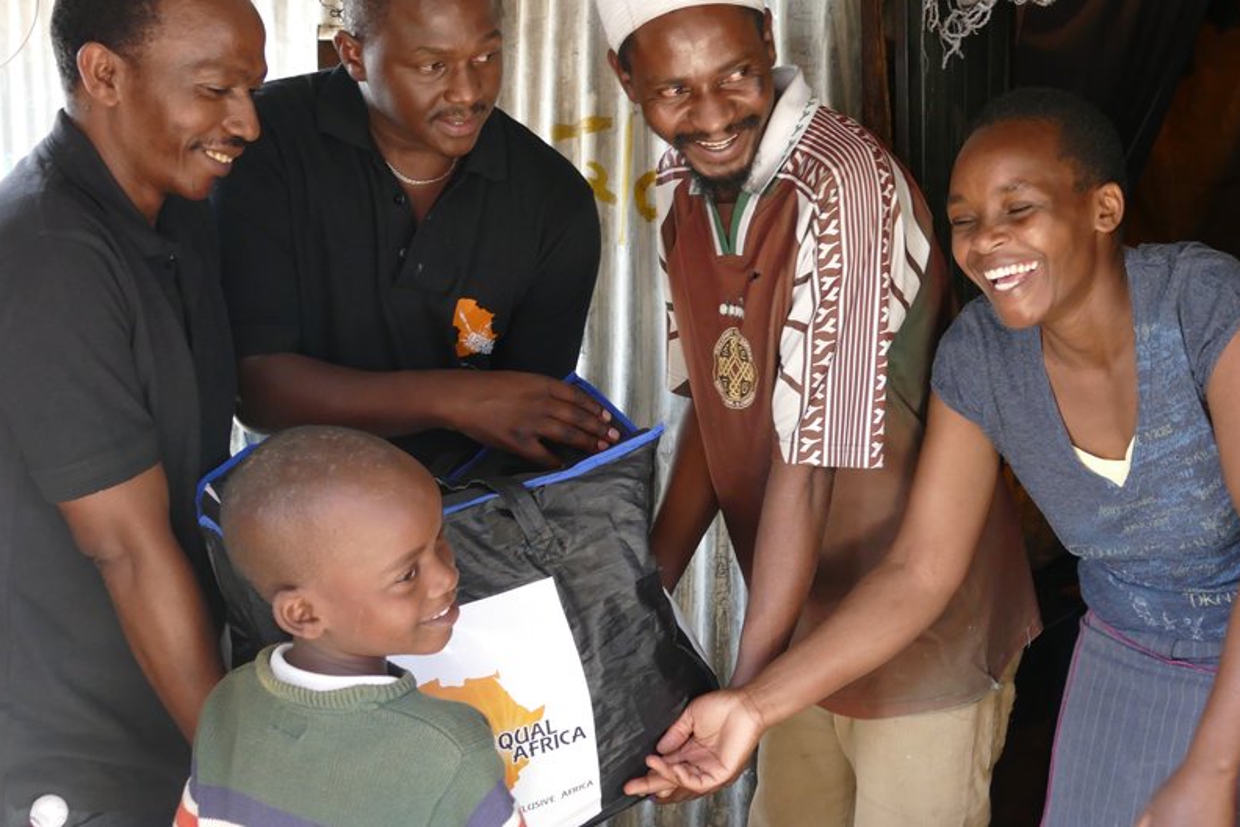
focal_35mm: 53
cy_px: 359
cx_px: 719
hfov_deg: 37.4
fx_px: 1825
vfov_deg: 25.5
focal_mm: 15.02
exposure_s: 1/80
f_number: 3.2
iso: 1000
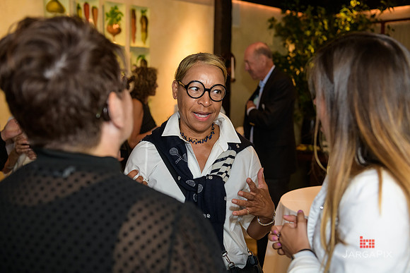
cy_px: 136
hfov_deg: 44.5
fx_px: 501
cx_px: 205
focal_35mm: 44
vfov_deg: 30.5
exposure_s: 1/125
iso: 1250
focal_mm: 44
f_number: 3.2
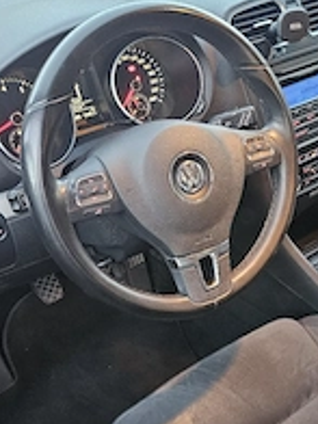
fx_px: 576
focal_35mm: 47
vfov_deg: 39.9
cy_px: 286
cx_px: 238
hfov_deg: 30.4
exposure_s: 1/25.1
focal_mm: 5.4
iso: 640
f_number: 1.8
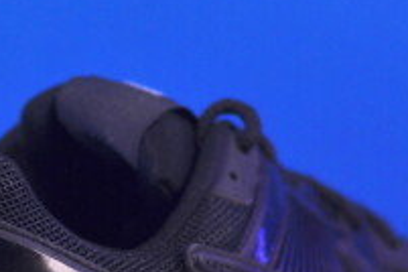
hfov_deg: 6.9
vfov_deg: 4.6
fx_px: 3377
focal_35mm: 298
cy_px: 153
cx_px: -65
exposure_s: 1/320
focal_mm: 50
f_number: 2.5
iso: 250
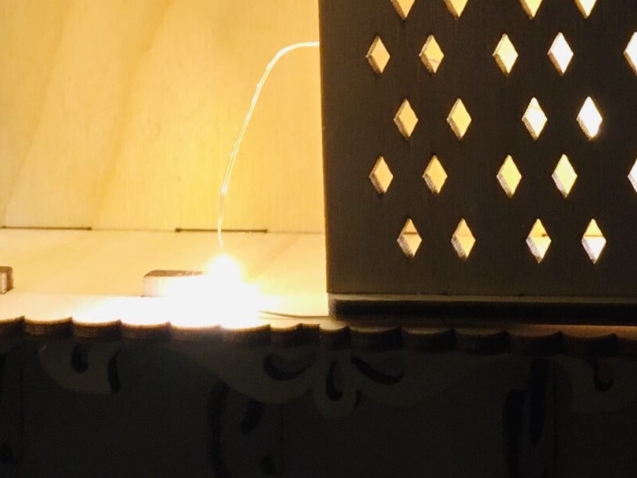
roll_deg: +3.5
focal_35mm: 92
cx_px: 527
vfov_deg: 14.8
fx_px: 1693
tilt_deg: -9.5
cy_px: -252
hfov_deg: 21.0
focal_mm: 4.15
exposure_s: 1/33
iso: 125
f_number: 2.2
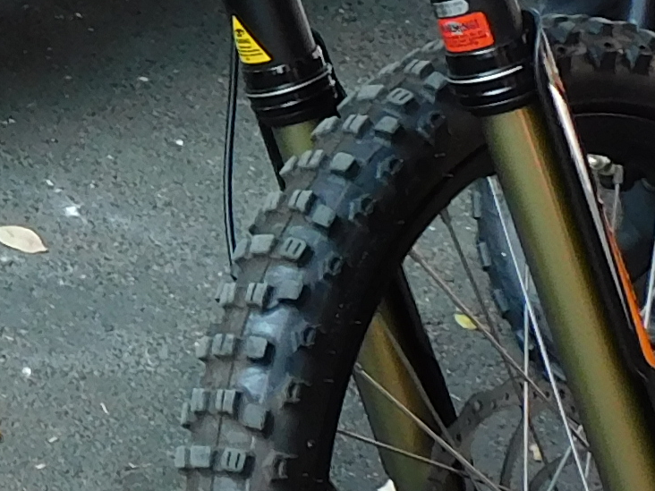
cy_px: -55
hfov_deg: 12.2
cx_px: -455
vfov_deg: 9.7
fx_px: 2857
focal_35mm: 151
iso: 125
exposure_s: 1/100
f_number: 3.3
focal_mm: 4.3
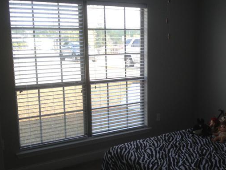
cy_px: 98
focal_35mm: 55
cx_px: 161
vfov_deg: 26.5
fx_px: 359
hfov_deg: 34.4
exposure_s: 1/120
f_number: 2.4
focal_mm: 4.28
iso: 50
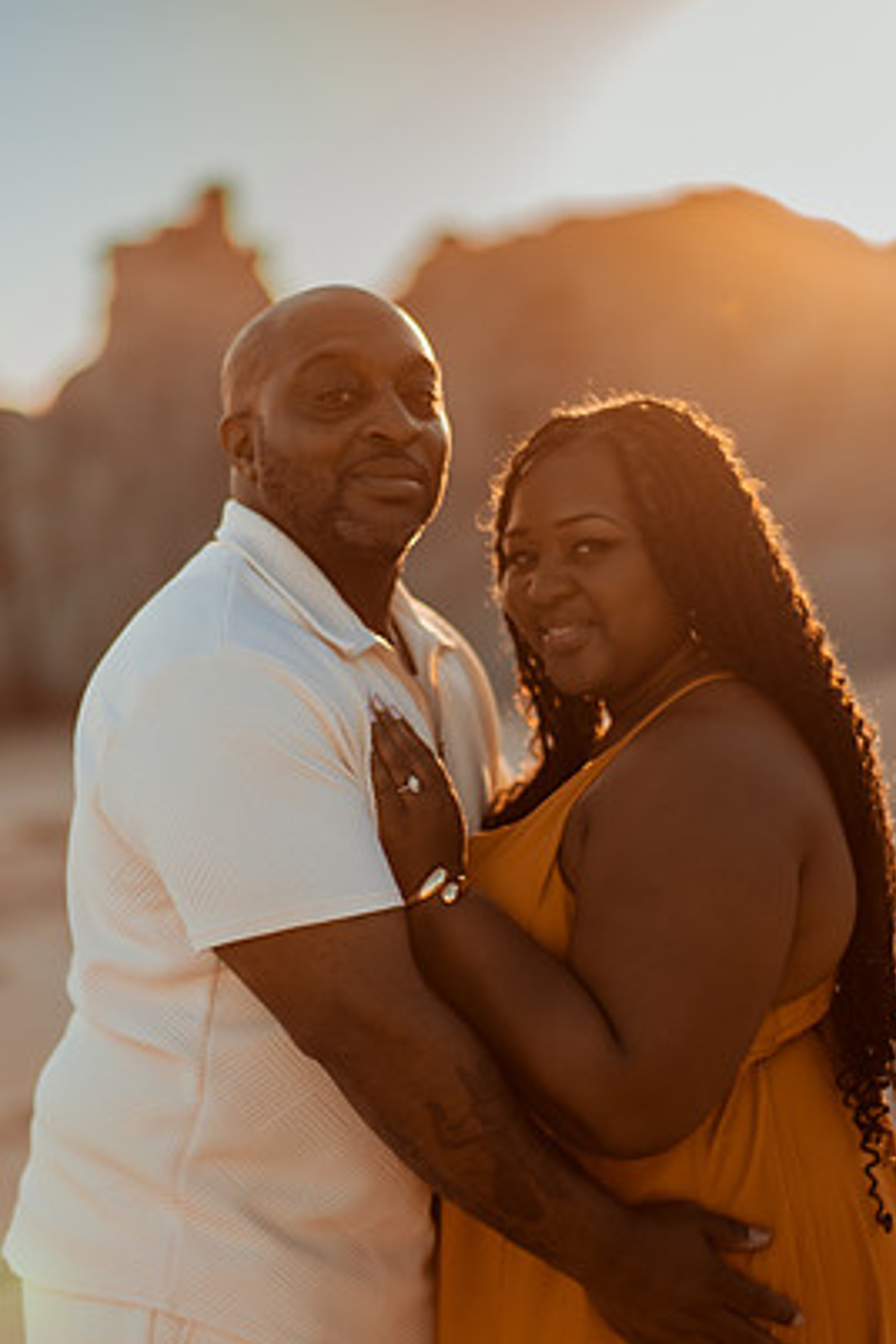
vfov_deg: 31.0
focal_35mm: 65
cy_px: 705
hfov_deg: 20.9
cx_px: 448
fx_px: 2426
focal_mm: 58
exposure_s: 1/4000
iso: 100
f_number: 1.4
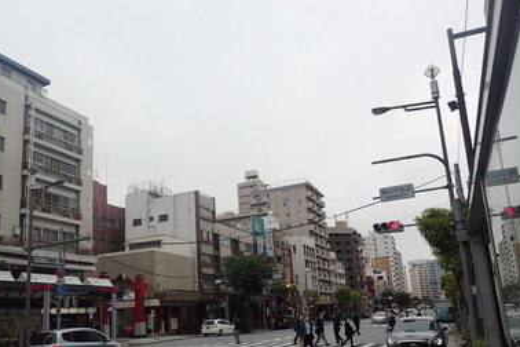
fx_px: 448
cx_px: 230
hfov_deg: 60.1
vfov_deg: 42.0
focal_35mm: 31
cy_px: 220
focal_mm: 4.5
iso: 200
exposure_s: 1/200
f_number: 8
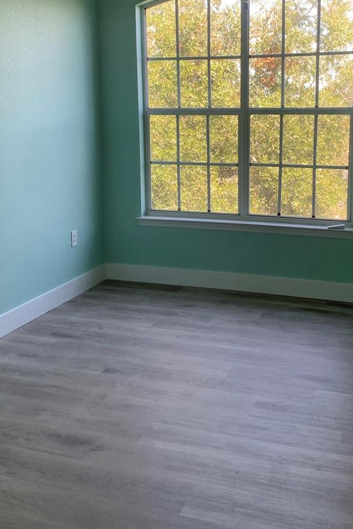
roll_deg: +0.2
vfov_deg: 50.9
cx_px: 231
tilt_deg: -5.1
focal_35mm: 37
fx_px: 544
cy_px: 176
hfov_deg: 35.7
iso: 32
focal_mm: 4.25
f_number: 1.8
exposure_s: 1/121
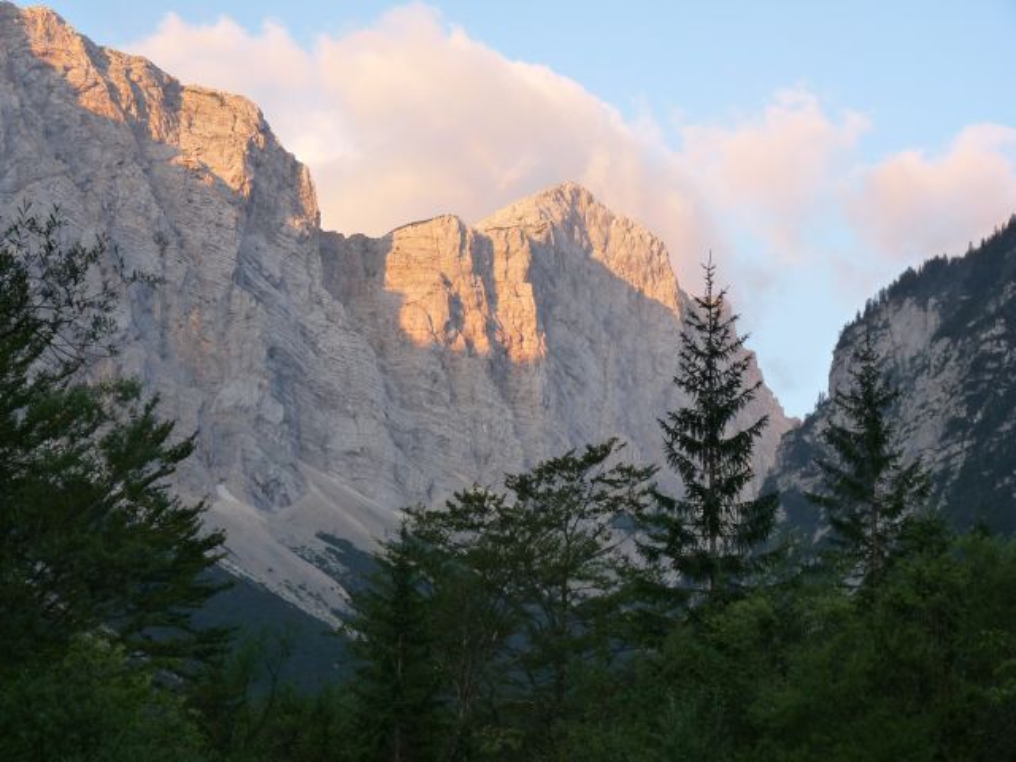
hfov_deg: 25.0
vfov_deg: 18.9
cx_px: 508
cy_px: 381
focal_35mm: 78
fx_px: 2289
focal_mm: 13.8
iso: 160
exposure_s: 1/100
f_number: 3.4
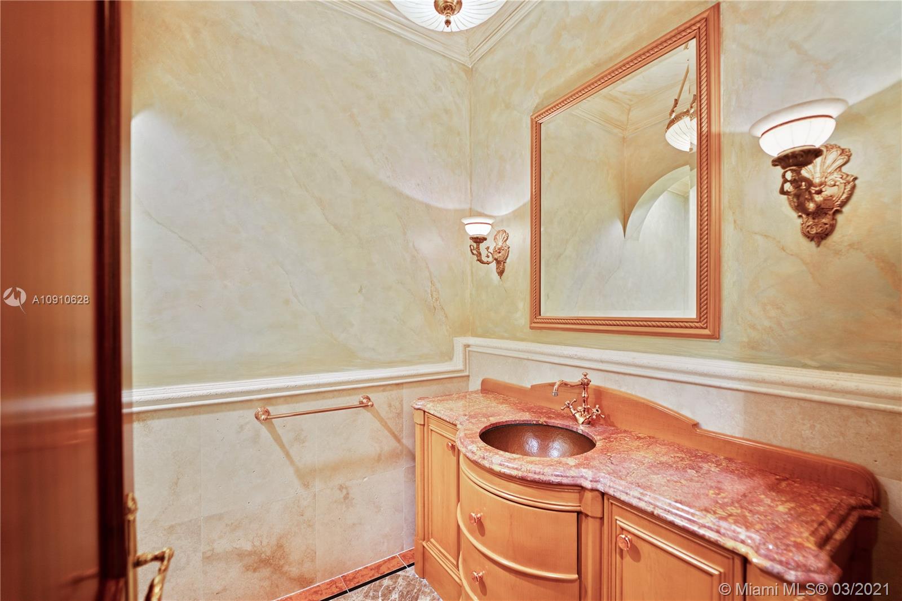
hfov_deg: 104.3
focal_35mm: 14
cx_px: 451
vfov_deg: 81.2
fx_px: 351
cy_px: 300
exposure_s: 1/20
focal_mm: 14
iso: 400
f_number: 2.8
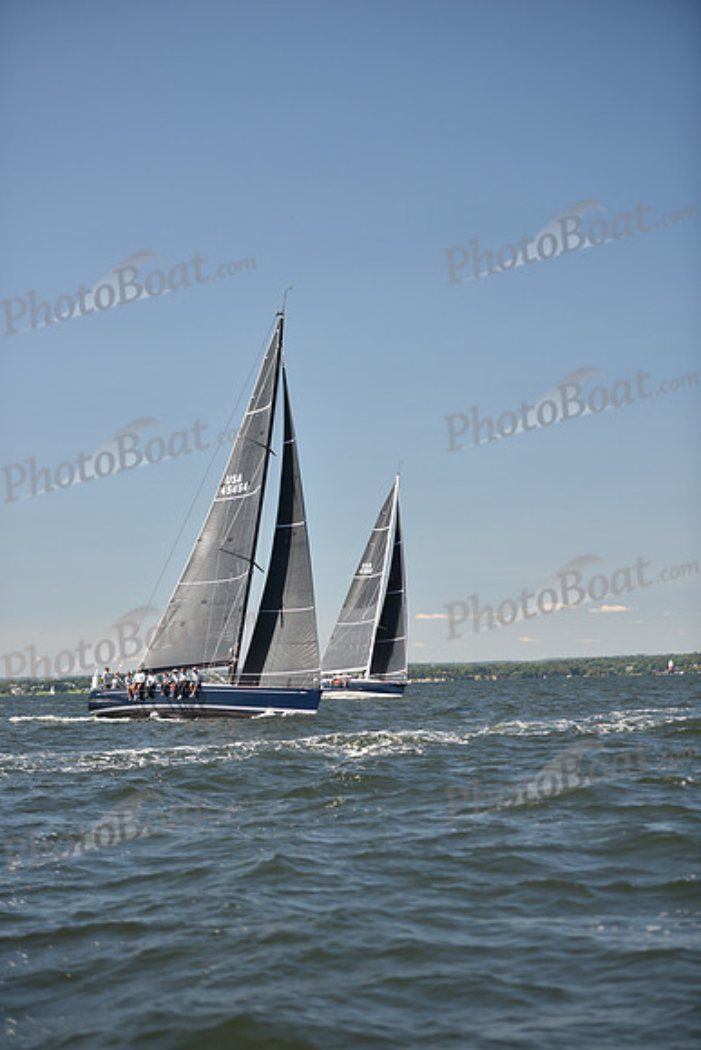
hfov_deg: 15.9
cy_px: 525
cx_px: 350
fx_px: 2510
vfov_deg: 23.6
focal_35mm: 86
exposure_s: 1/1000
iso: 250
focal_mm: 86
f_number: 2.8
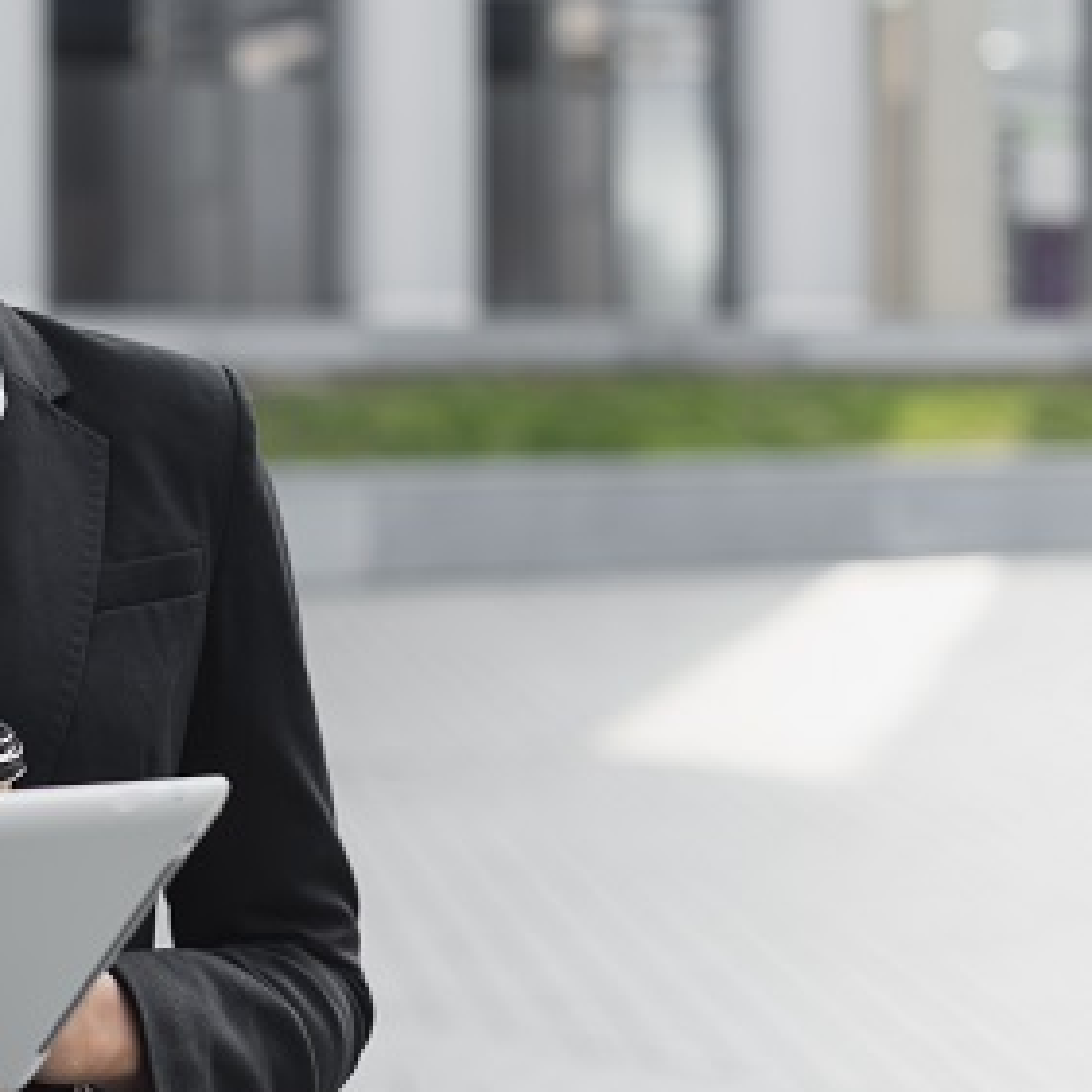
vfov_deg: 16.4
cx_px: -260
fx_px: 3783
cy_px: 441
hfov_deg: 15.7
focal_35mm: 106
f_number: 2.8
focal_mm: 50
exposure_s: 1/320
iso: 160
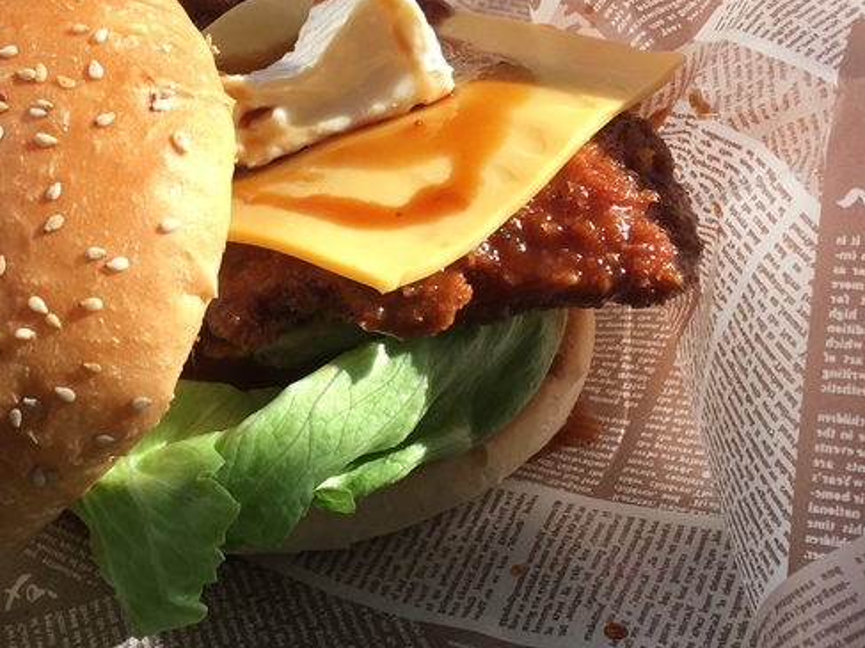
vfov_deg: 24.0
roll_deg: +4.2
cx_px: 171
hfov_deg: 30.9
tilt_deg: -41.5
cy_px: 281
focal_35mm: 61
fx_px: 1524
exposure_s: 1/413
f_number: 2.2
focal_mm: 4.15
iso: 25
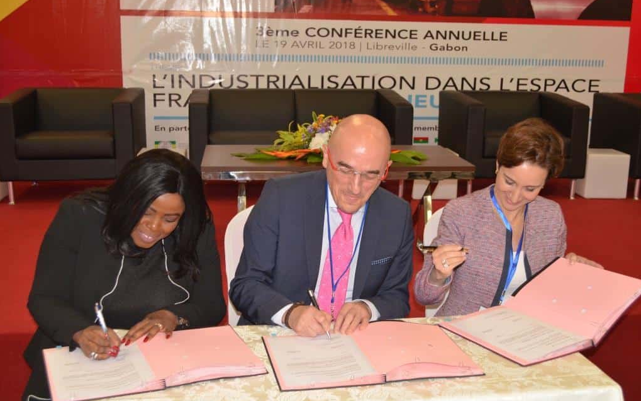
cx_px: 321
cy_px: 206
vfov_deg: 28.0
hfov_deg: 43.5
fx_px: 804
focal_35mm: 46
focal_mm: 30
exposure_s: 1/60
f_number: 4.8
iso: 800
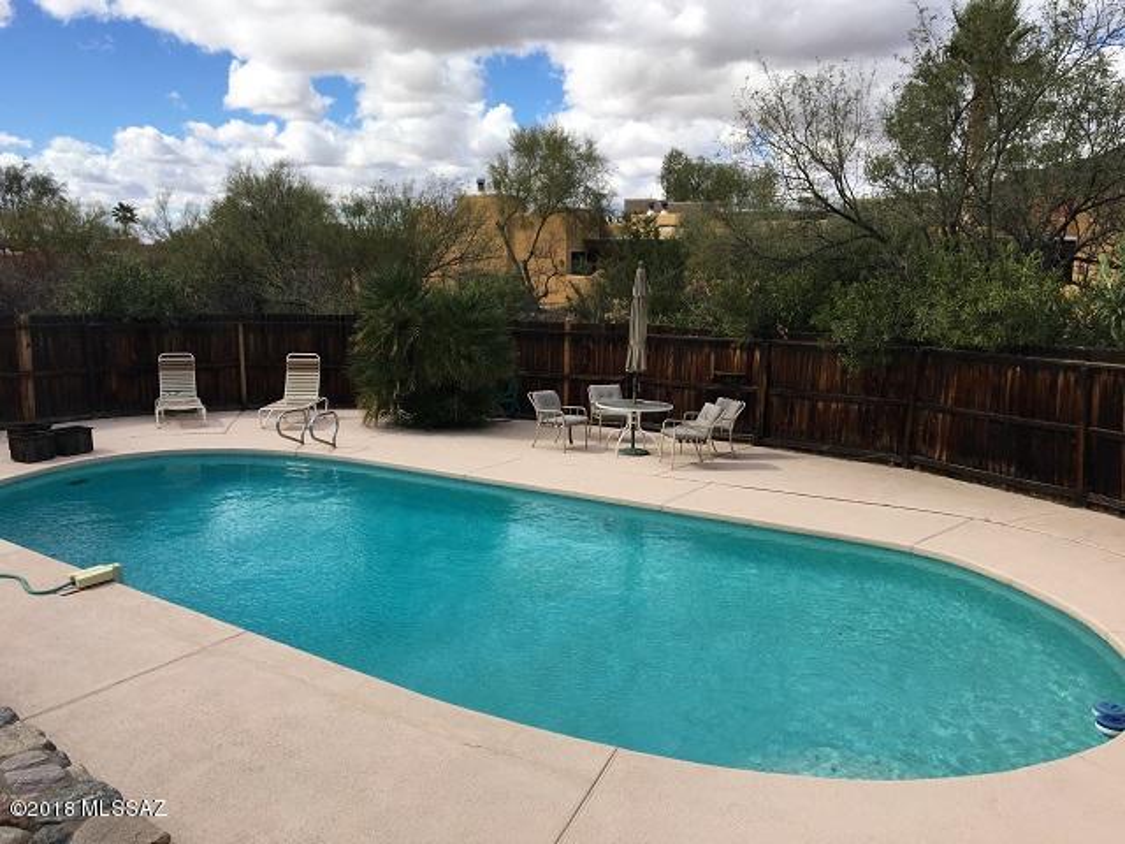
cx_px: 562
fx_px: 942
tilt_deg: -10.6
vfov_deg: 48.2
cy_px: 422
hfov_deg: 61.7
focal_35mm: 29
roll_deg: -0.7
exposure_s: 1/1789
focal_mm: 4.15
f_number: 2.2
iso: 25
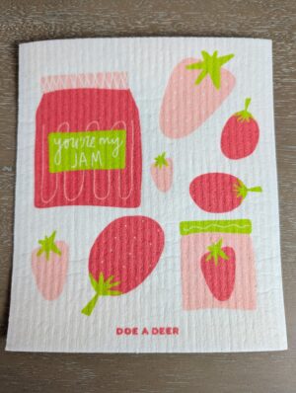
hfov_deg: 57.0
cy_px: 196
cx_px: 148
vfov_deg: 71.5
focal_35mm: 24
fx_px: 273
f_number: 1.68
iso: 107
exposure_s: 1/60
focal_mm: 6.9
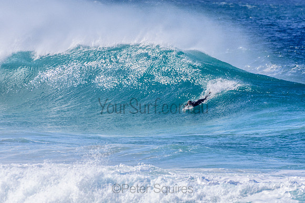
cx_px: 163
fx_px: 6946
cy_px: 95
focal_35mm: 820
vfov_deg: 1.7
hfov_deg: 2.5
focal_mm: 500
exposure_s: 1/2000
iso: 280
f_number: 5.6
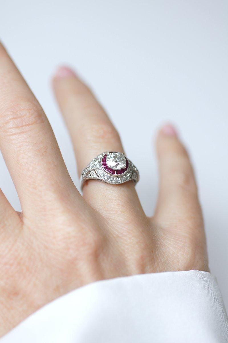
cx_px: 114
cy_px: 172
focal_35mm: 105
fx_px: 997
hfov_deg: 13.0
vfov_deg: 19.5
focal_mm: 70
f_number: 3.2
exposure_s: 1/125
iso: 200
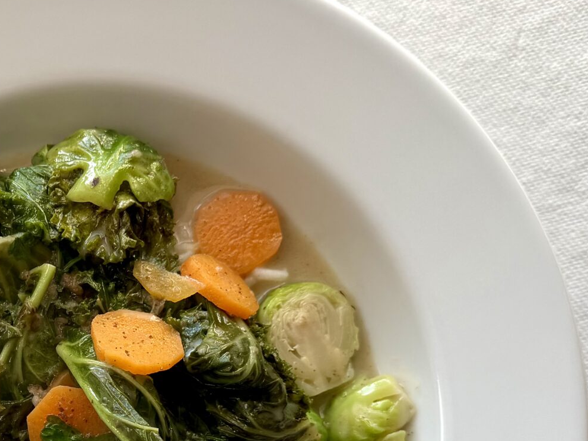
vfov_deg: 22.7
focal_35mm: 62
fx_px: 1053
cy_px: 448
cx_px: 1
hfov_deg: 29.2
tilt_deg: -85.0
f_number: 1.78
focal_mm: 6.76
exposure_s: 1/430
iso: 80
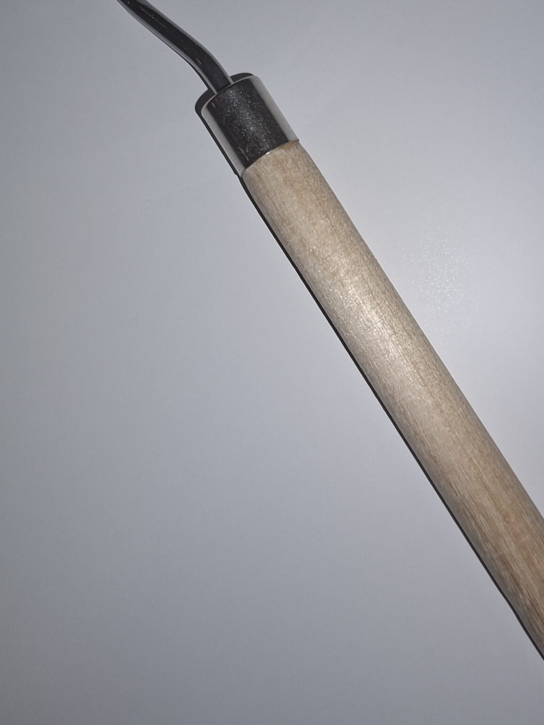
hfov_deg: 37.6
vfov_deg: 48.4
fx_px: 796
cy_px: 260
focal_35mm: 38
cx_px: 312
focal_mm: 5.54
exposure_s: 1/312
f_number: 1.8
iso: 50
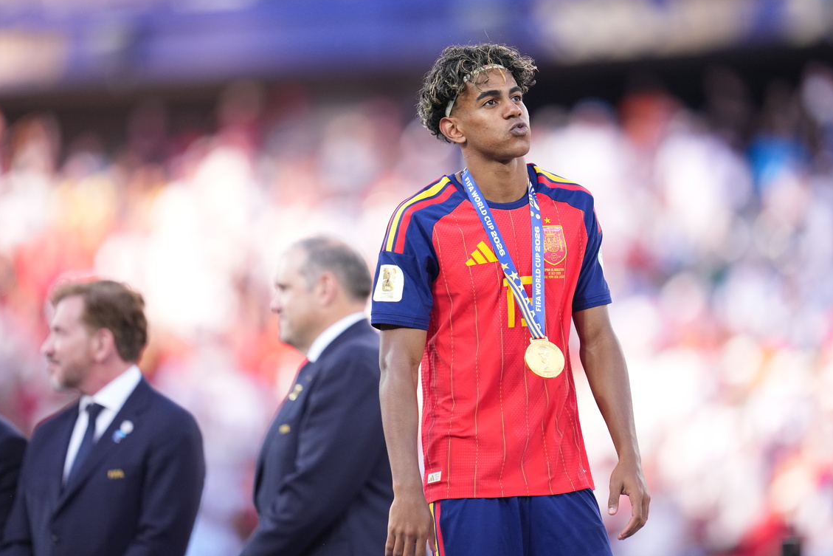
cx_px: 411
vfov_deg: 3.2
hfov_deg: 4.9
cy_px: 273
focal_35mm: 425
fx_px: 9835
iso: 2000
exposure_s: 1/4000
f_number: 2.8
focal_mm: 400
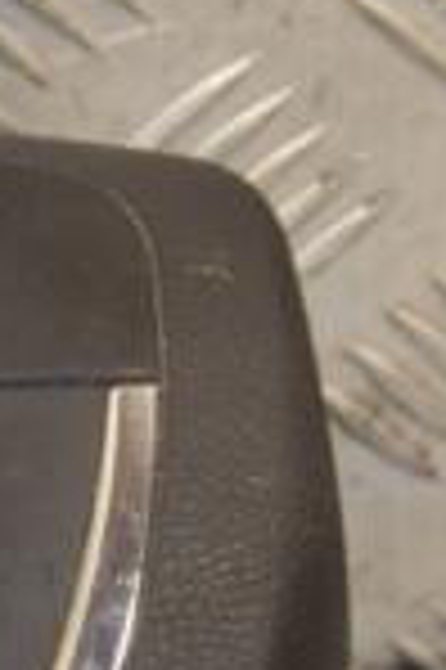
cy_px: 657
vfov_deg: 5.5
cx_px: -180
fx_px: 6984
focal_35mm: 375
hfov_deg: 3.6
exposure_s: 1/200
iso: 800
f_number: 7.1
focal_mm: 62
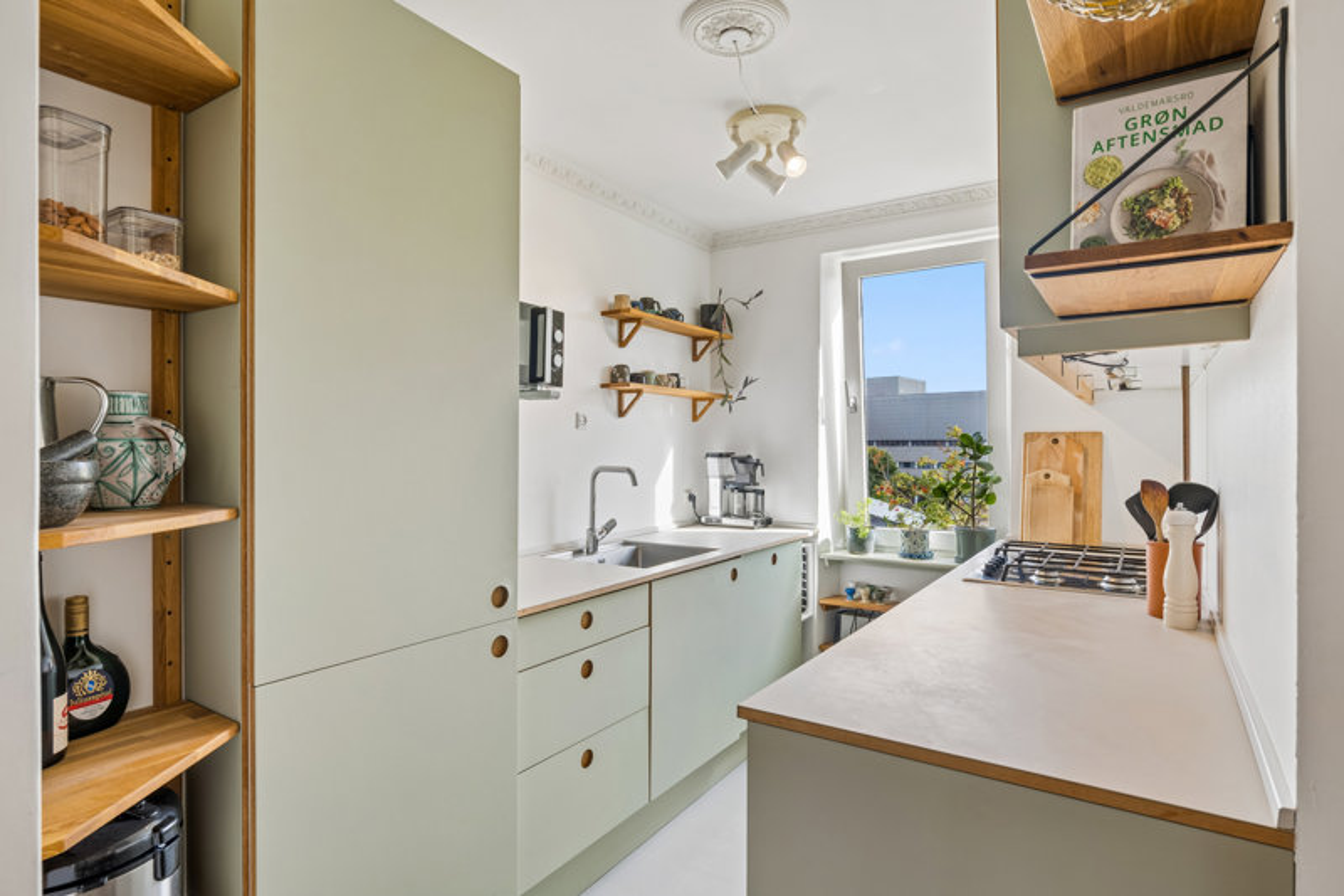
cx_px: 672
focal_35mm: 19
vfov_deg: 64.5
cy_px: 448
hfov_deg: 86.9
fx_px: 709
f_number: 9
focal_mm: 19
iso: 125
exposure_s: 1/20
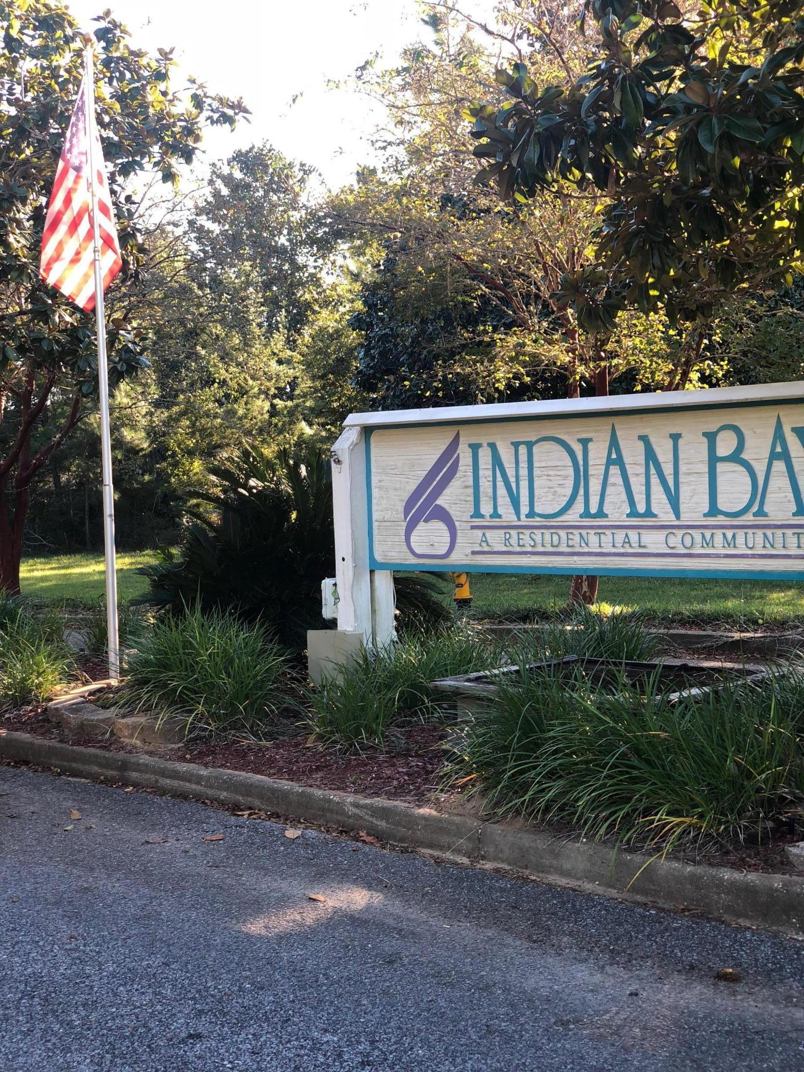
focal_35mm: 52
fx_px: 1610
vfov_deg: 36.8
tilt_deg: -0.4
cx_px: 402
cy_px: 536
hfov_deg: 28.0
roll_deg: +1.6
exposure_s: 1/60
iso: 16
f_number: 2.4
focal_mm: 6
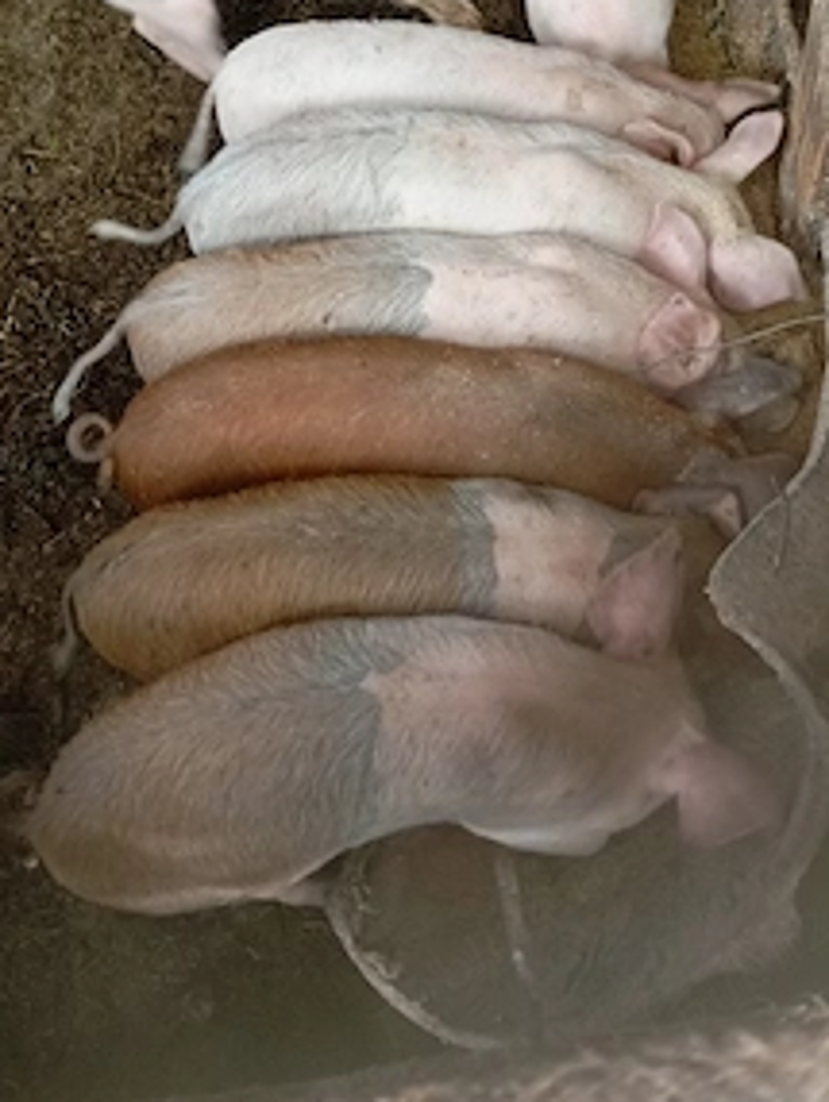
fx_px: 1243
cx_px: 575
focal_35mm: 39
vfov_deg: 47.2
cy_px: 385
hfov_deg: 36.4
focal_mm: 4.27
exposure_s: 1/33.3
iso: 462
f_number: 1.8
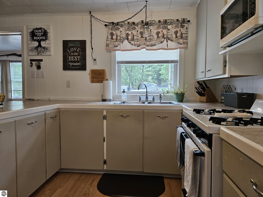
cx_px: 132
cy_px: 98
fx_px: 175
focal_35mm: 23
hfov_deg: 73.9
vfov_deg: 58.9
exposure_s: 1/120
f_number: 1.8
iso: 200
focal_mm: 5.4
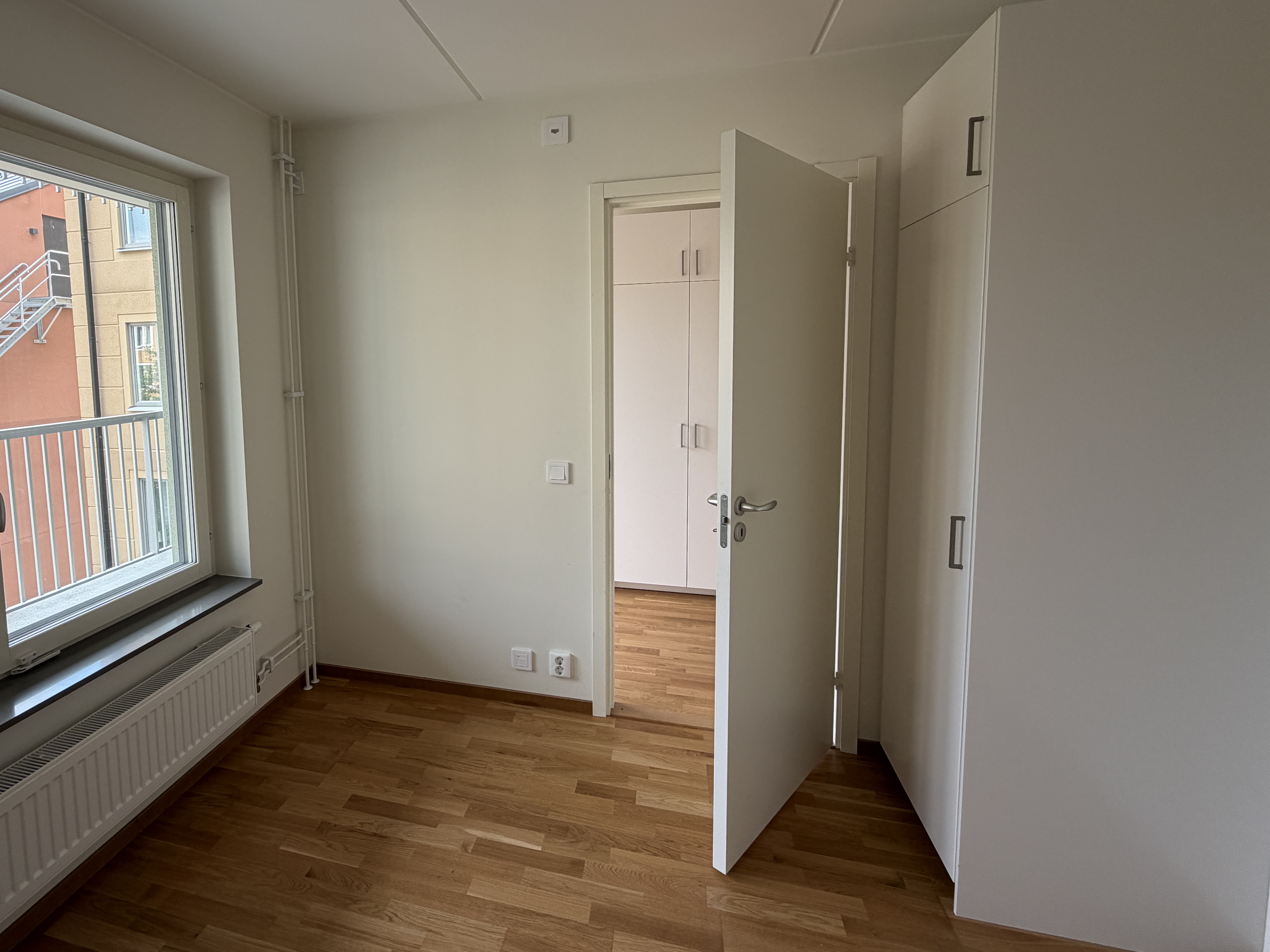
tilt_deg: -4.6
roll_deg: +1.4
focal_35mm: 17
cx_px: 502
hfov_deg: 89.7
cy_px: 404
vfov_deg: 74.3
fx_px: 624
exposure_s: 1/121
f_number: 2.2
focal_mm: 2.22
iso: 80
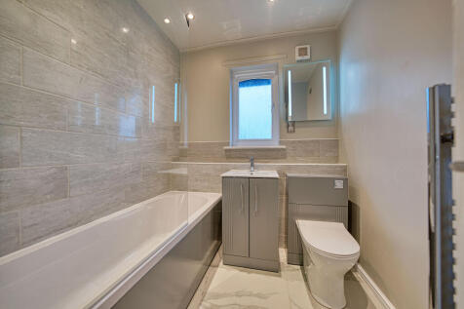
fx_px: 155
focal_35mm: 12
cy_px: 154
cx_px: 232
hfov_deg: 112.6
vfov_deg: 90.0
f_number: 2.8
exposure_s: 1/30
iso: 125
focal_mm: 12
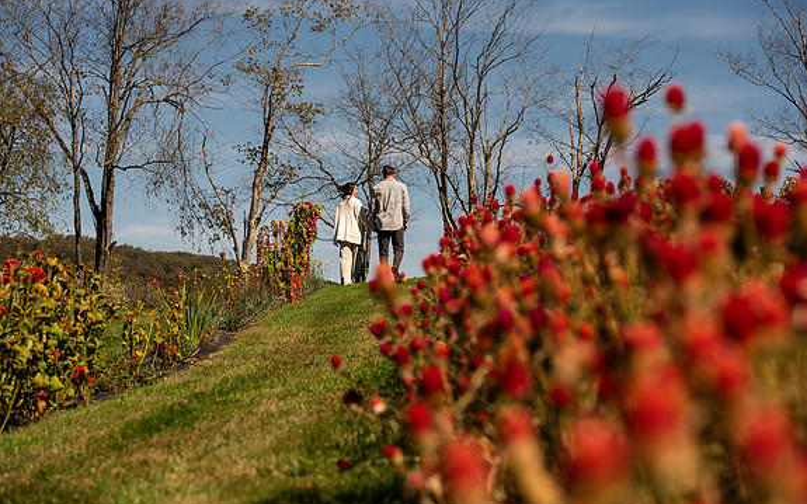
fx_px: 1583
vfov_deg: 18.1
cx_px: 406
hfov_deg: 28.6
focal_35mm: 72
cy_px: 245
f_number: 5
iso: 100
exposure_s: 1/1250
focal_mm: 70
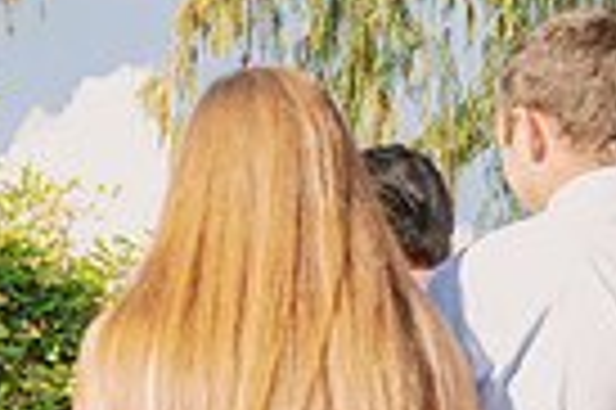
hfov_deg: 9.4
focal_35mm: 208
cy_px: 802
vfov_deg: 6.4
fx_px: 3555
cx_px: -513
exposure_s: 1/400
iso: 200
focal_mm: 49
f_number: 4
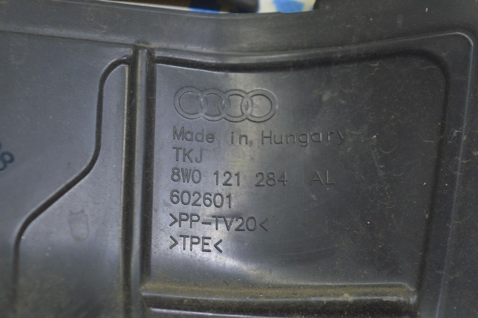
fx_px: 1095
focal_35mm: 82
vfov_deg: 16.5
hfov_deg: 24.6
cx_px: 239
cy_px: 159
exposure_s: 1/20
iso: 400
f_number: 5.6
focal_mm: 55
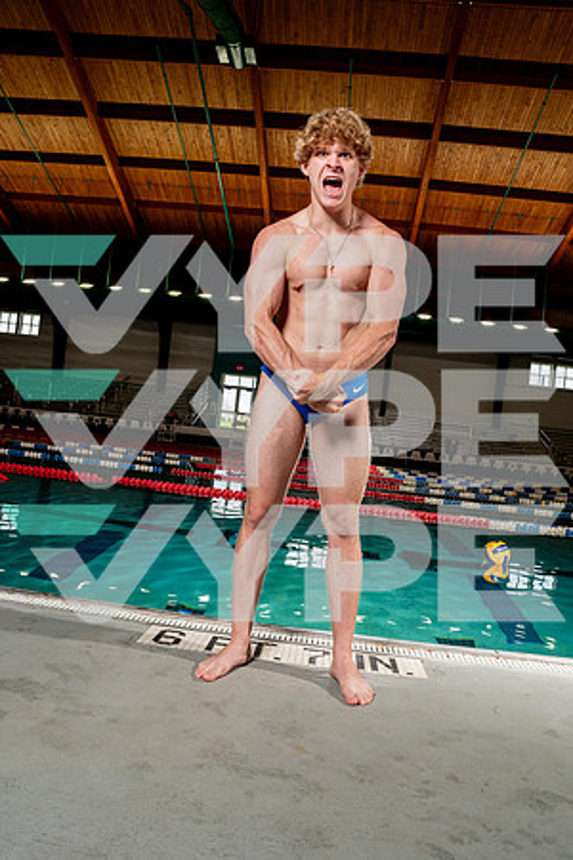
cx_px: 286
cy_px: 430
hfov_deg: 47.9
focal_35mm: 27
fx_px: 645
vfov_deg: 67.4
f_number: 7.1
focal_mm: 27
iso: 400
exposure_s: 1/250
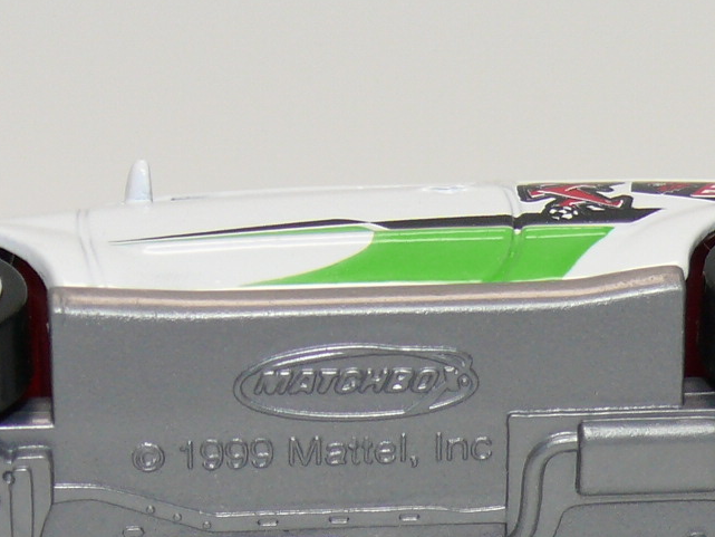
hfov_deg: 8.9
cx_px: 421
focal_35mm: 222
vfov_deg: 6.7
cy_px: 539
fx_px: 4586
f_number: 4
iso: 100
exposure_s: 1/30
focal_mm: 12.5
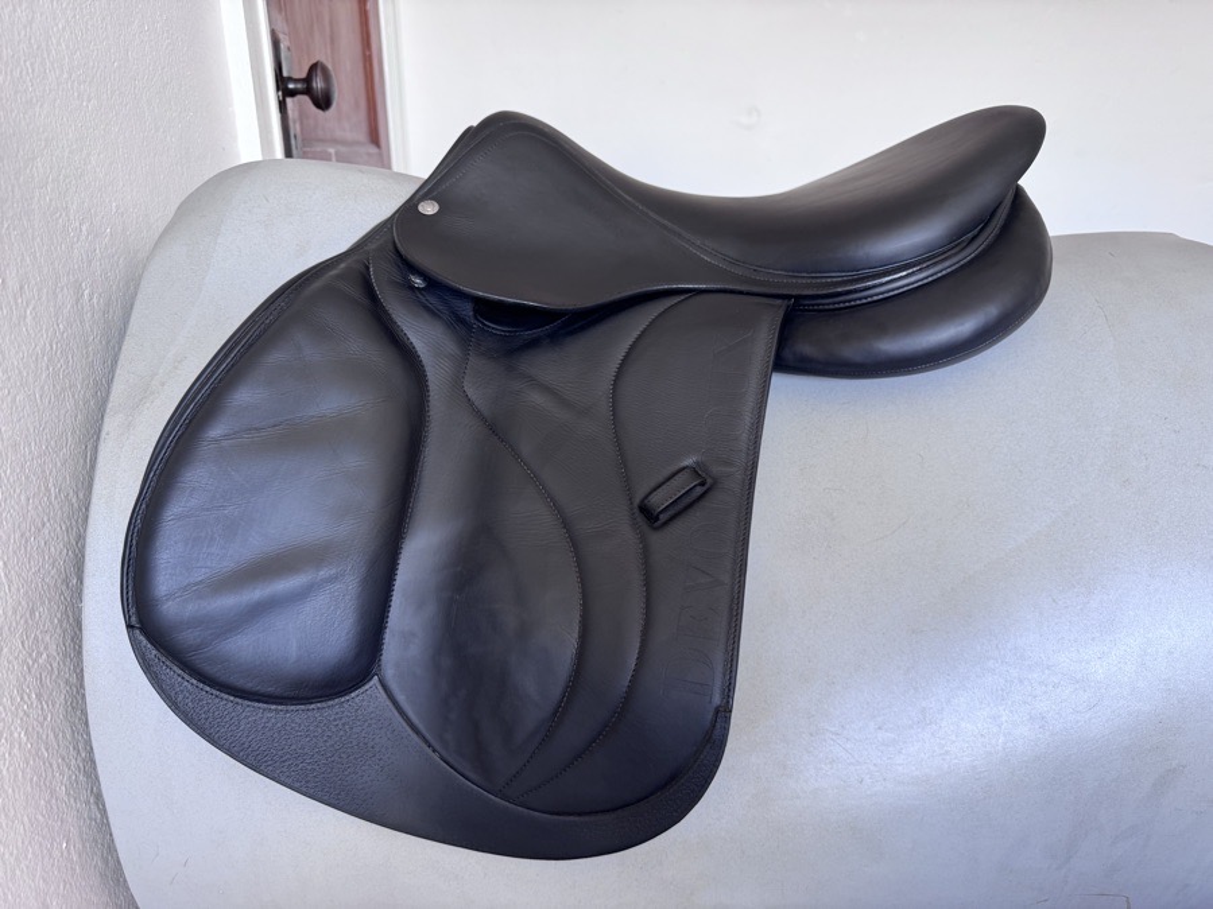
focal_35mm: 24
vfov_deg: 56.8
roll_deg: +0.6
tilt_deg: -19.3
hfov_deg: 71.6
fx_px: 841
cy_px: 454
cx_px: 606
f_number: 1.78
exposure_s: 1/121
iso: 125
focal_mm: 6.76
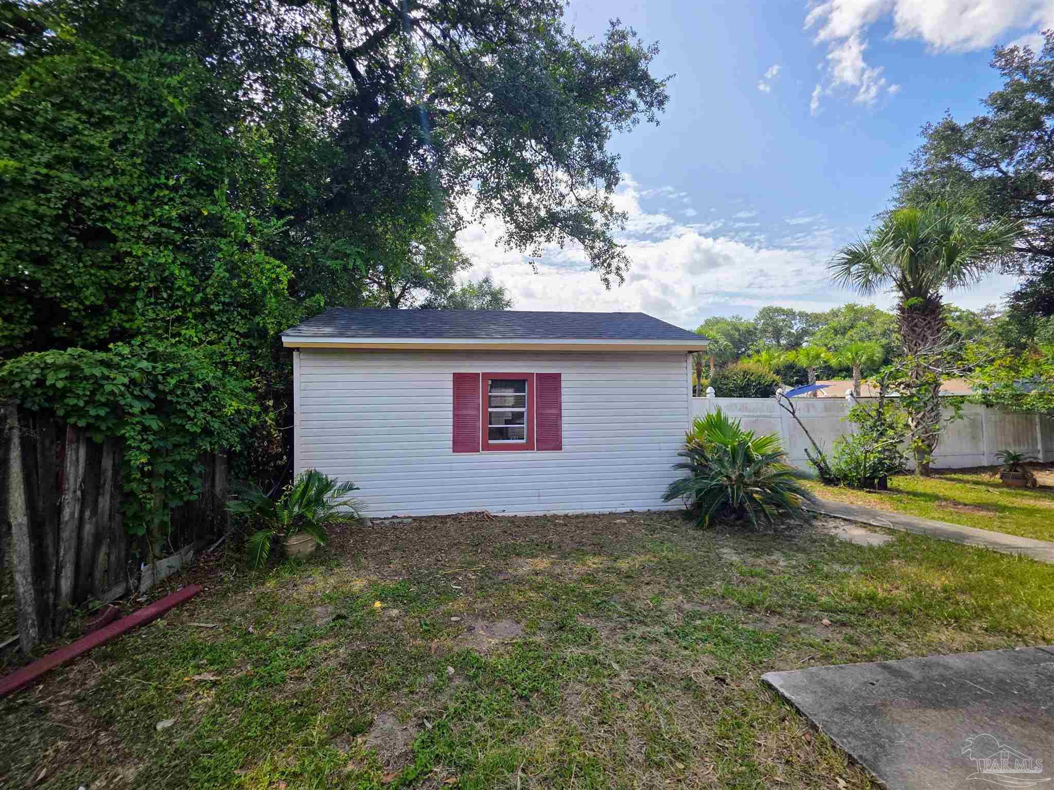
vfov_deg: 89.9
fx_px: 396
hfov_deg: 106.2
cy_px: 395
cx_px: 527
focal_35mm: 13
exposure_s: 1/1258
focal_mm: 2.2
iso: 40
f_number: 1.9
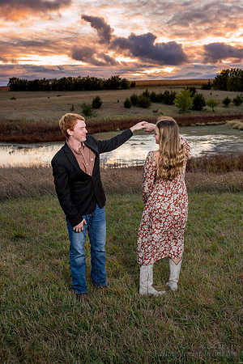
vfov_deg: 48.5
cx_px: 122
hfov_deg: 33.4
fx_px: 405
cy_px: 182
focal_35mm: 40
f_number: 5
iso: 160
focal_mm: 40
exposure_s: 1/60
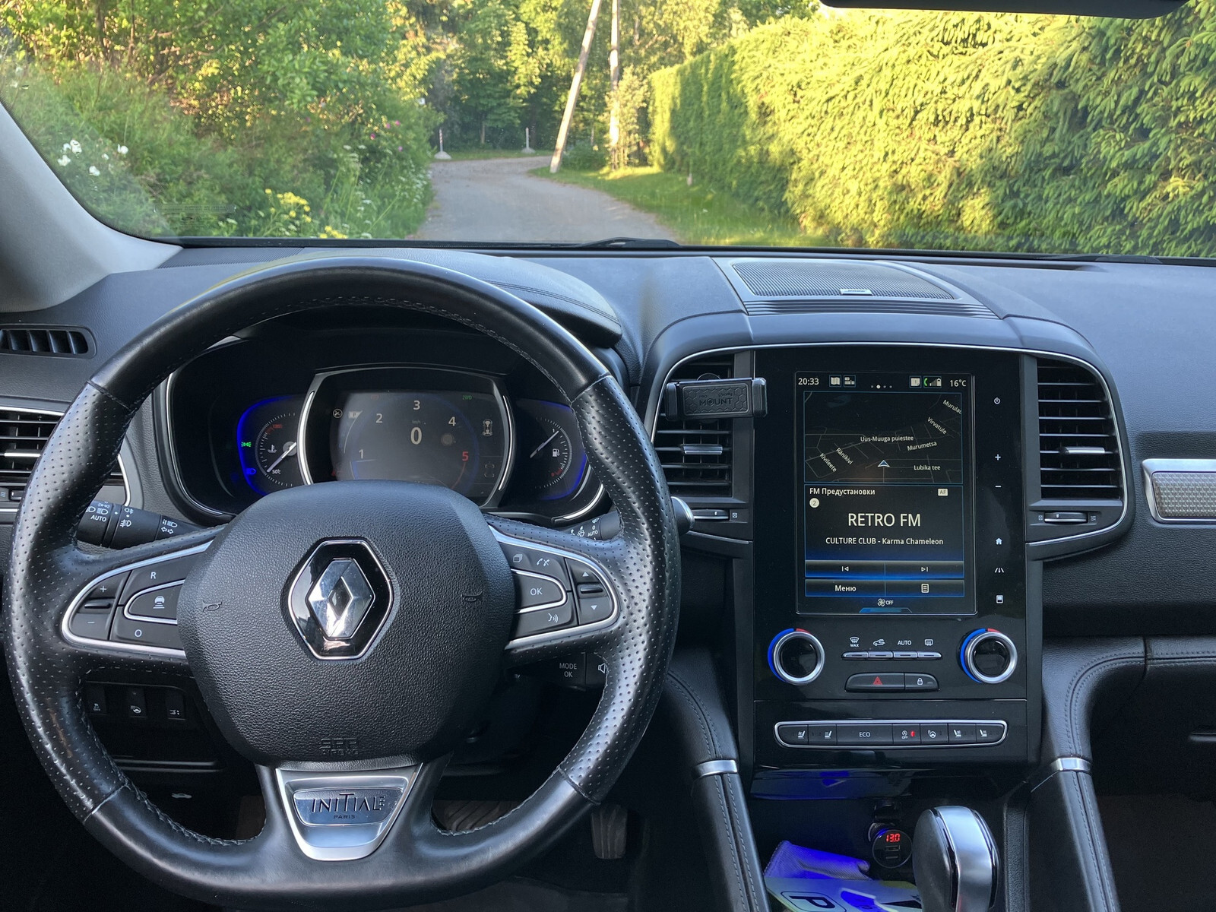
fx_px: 984
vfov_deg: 49.7
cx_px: 608
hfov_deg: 63.4
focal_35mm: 28
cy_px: 456
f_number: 1.8
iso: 80
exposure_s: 1/79
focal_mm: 3.99
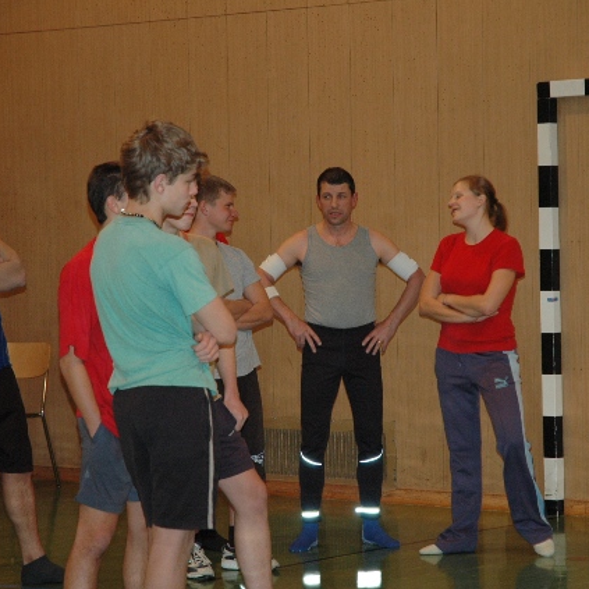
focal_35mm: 135
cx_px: 369
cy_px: 294
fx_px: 2599
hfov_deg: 12.9
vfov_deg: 12.9
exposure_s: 1/60
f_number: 4.5
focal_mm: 70
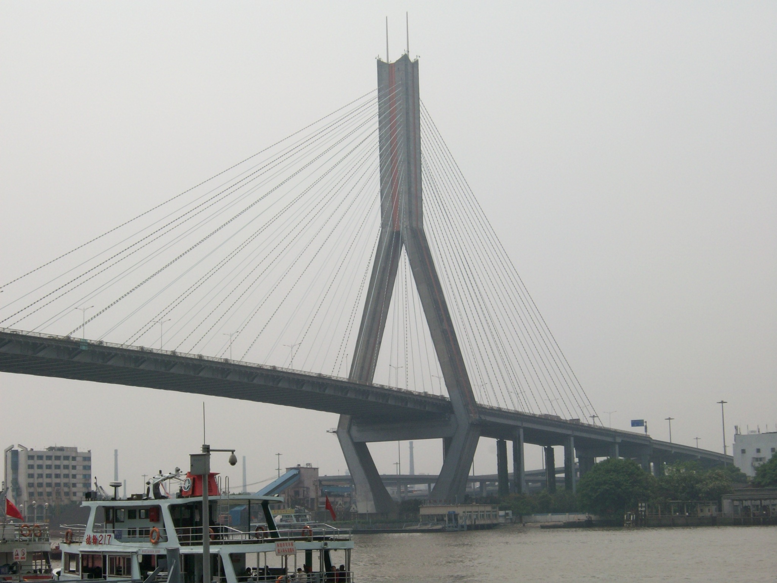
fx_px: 1481
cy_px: 292
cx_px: 388
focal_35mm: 66
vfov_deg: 22.3
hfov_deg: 29.4
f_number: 7.9
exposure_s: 1/270
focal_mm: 11
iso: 64
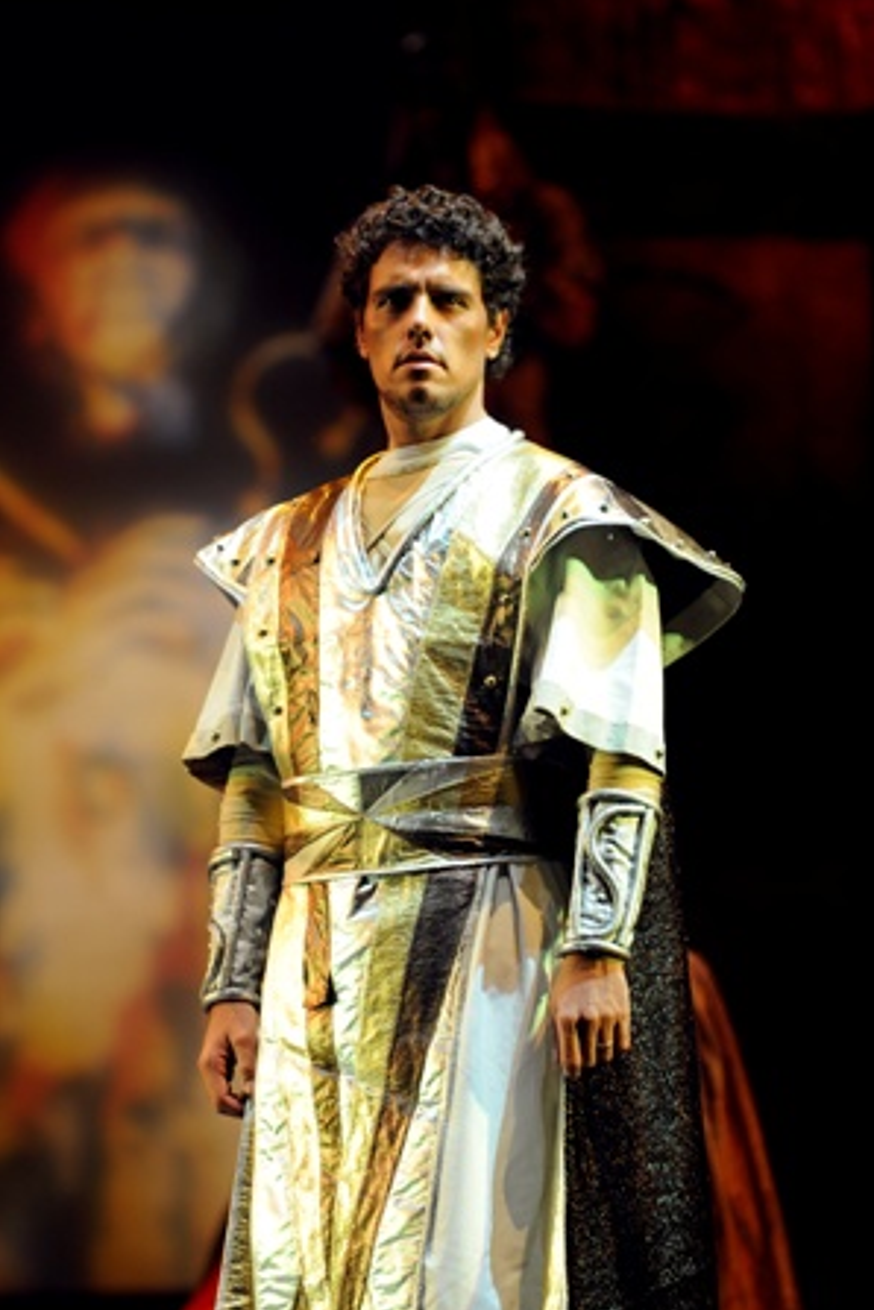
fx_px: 11033
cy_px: 654
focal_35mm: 303
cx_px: 437
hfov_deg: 4.5
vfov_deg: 6.8
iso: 320
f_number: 2.8
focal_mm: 200
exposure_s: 1/50
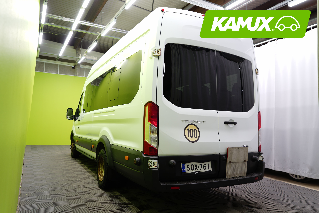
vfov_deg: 47.9
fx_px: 239
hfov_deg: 67.4
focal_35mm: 27
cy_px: 106
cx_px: 160
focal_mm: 27
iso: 80
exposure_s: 1/10
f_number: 4.5
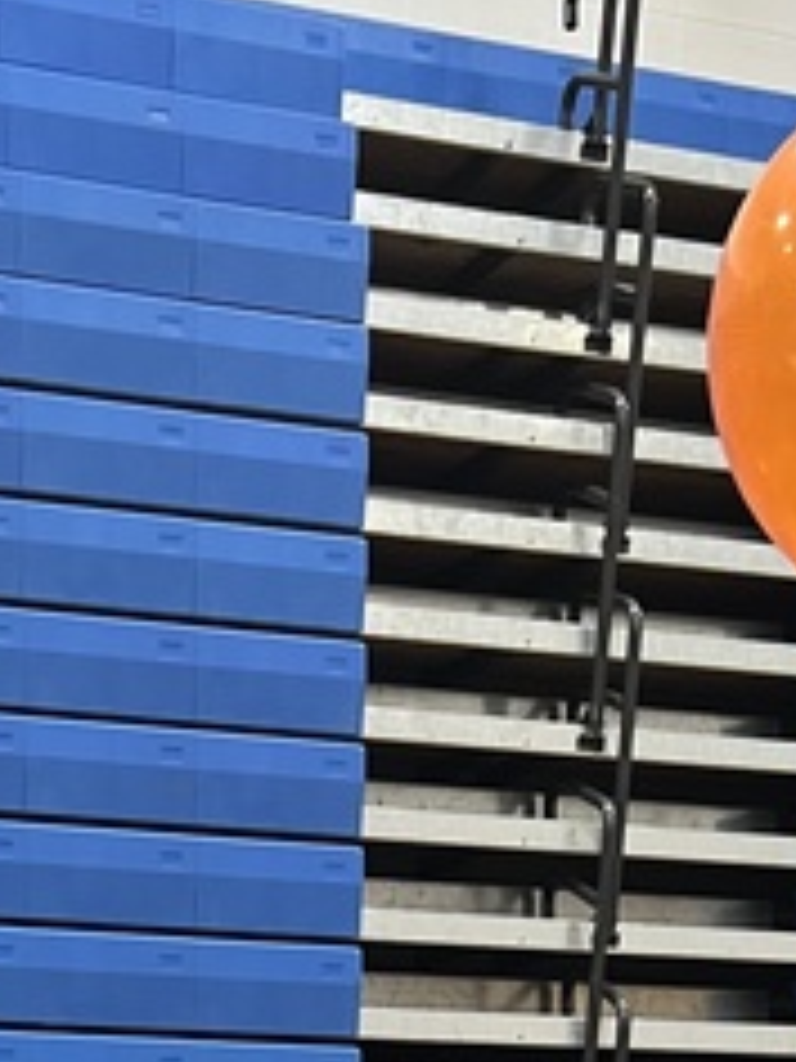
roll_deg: +0.2
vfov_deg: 19.0
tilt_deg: -6.4
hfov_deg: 16.7
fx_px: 2698
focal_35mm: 88
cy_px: 1674
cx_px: 247
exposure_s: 1/60
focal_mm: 5.7
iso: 125
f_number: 1.5
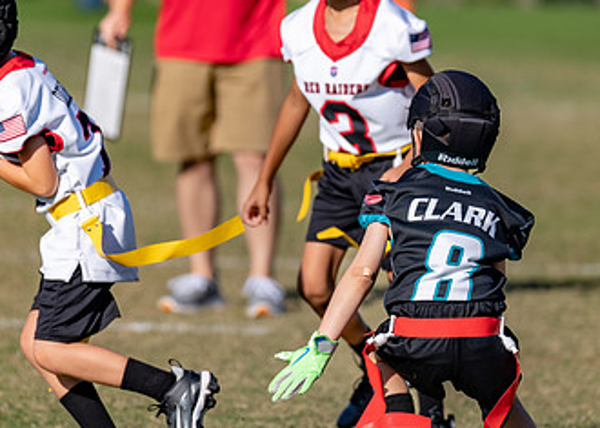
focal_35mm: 505
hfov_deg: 4.0
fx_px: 8597
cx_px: 247
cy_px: 153
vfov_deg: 2.8
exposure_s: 1/2500
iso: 100
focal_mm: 200
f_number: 2.8
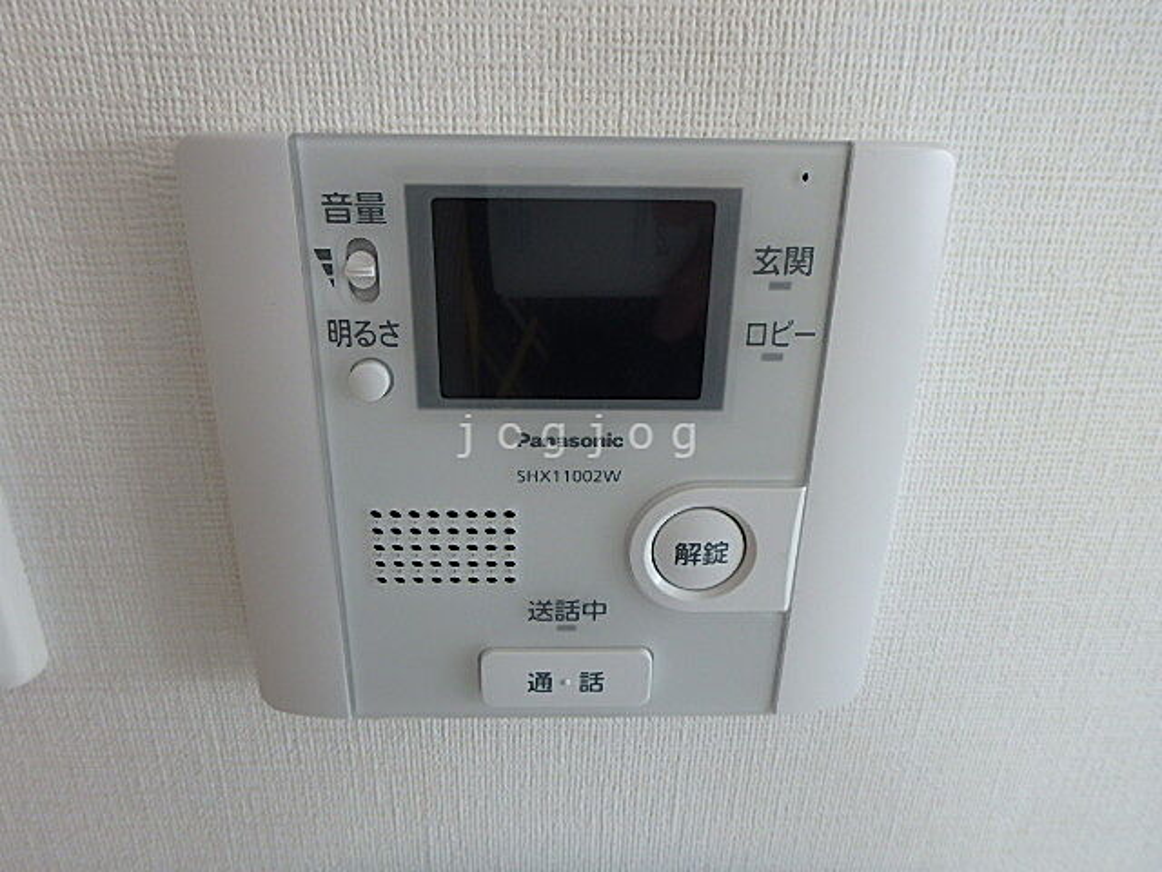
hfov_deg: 79.0
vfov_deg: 63.4
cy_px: 436
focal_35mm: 21
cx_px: 581
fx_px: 705
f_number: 3.5
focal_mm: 3.7
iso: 200
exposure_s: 1/50
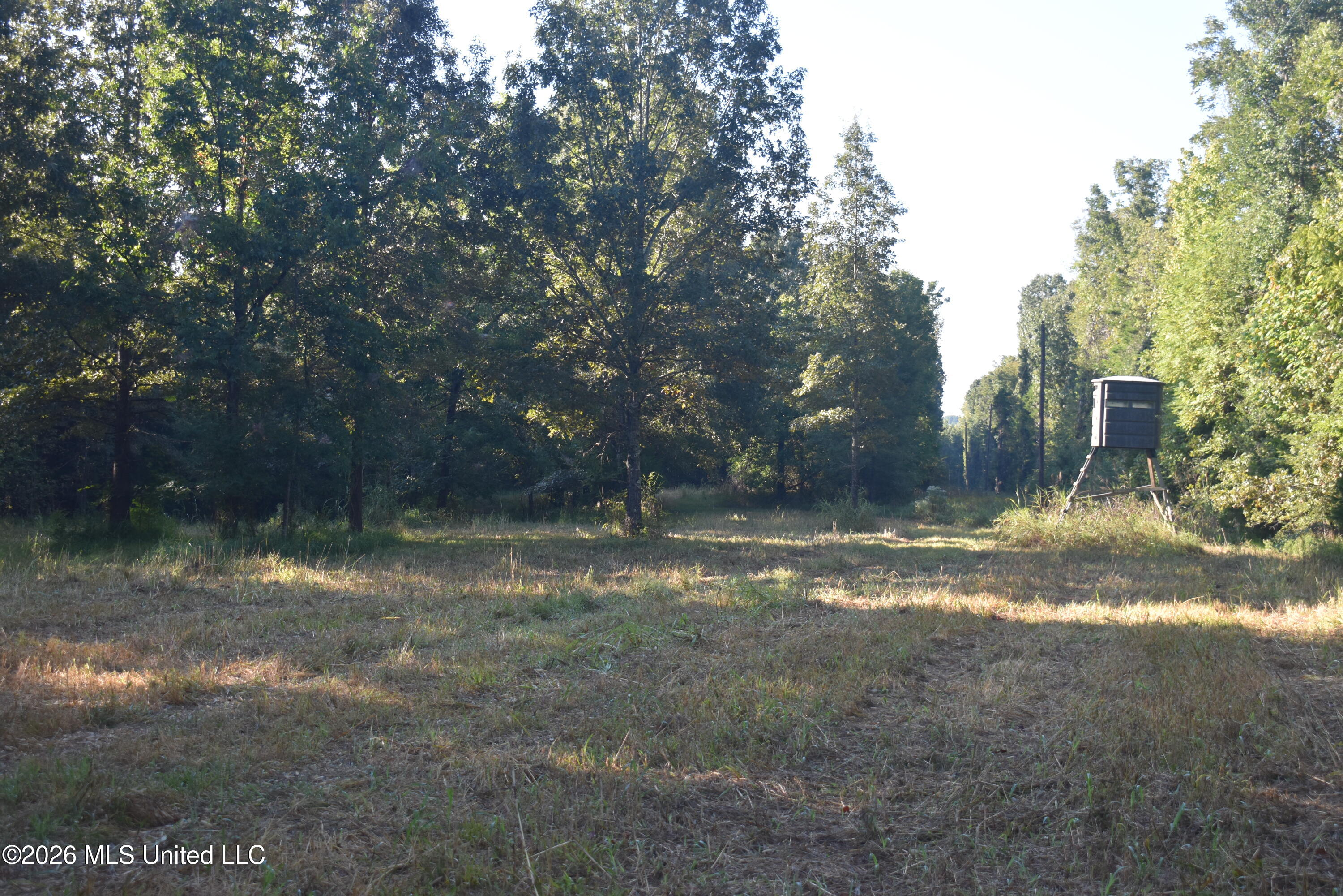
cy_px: 448
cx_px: 672
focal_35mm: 54
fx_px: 2014
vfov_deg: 25.1
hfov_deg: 36.9
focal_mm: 36
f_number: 5.6
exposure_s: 1/250
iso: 250
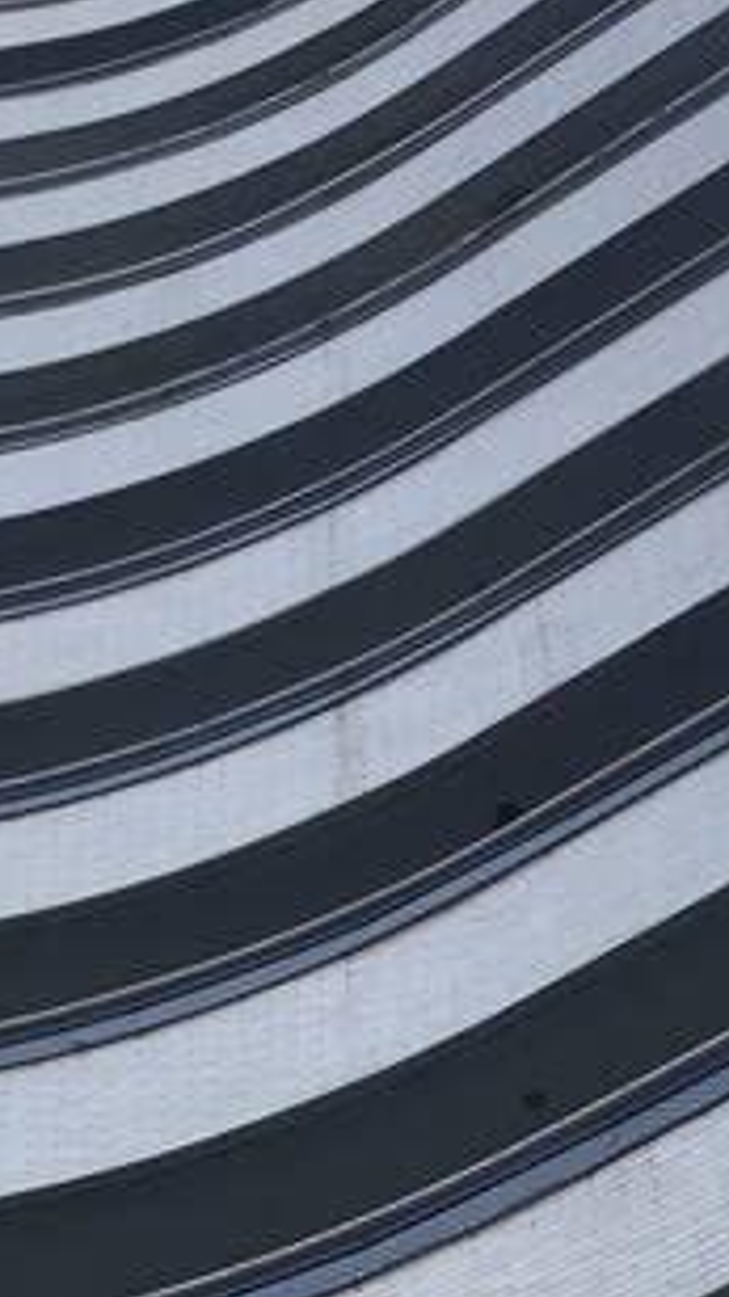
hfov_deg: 11.2
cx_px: 46
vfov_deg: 18.9
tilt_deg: +53.6
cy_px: 1550
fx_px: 3681
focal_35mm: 107
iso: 32
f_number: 1.8
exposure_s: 1/120
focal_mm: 4
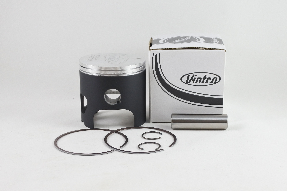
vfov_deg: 31.9
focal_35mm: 42
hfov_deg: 46.4
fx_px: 335
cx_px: 144
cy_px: 96
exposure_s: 1/125
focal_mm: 15.7
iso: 500
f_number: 4.2
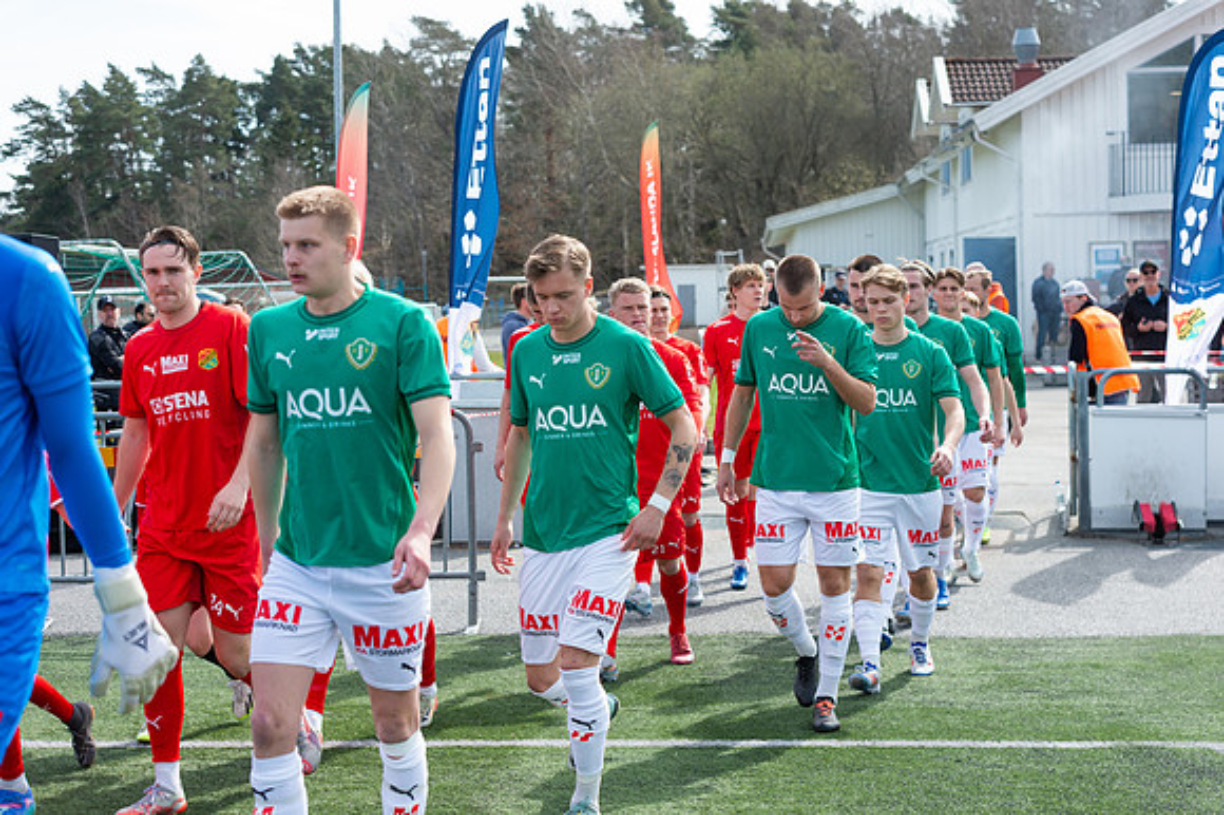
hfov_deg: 28.9
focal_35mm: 70
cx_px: 612
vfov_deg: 19.4
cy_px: 408
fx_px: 2379
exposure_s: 1/400
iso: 160
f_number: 5.6
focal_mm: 70
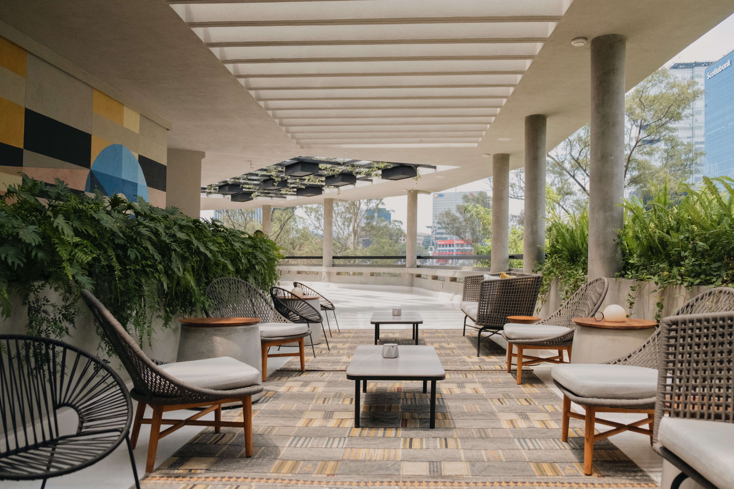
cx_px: 367
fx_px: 550
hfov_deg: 67.4
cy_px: 244
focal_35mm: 27
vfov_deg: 47.9
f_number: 2.8
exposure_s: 1/8000
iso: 2500
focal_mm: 18
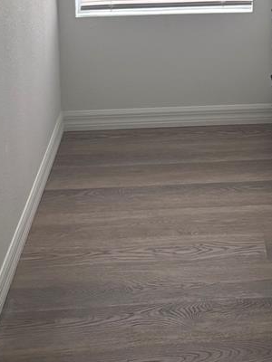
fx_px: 817
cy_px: -65
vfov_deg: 23.1
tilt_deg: -8.5
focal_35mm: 78
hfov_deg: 18.5
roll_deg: +0.0
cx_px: 266
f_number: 1.6
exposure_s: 1/121
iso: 125
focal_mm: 5.96
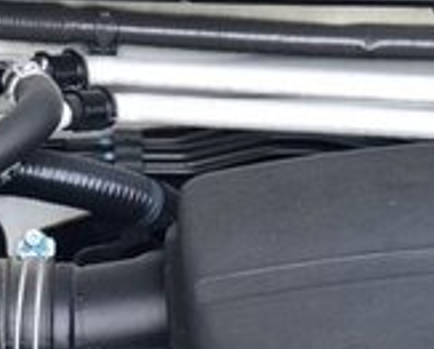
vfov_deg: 7.5
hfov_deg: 9.3
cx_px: 455
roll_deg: -1.6
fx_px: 2638
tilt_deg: -24.1
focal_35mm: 205
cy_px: 438
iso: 32
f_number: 2.4
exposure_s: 1/50
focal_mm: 6
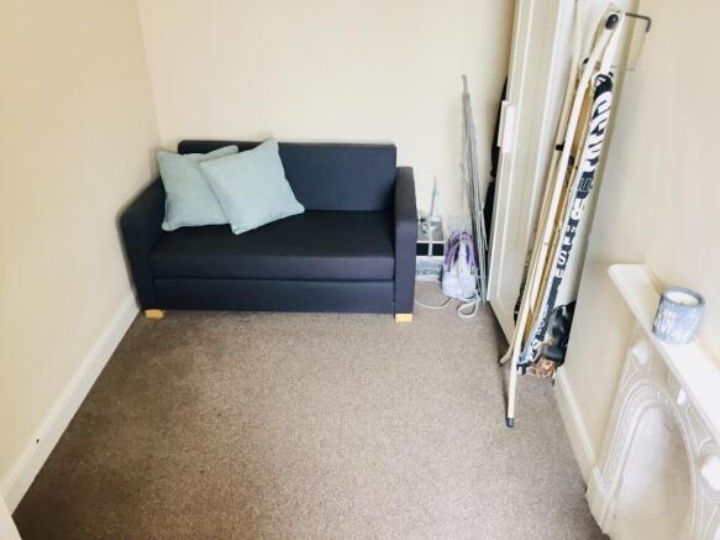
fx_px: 603
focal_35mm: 29
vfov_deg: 48.2
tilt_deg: -32.7
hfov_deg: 61.7
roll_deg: +0.6
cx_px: 360
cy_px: 270
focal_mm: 4.15
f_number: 2.2
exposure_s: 1/33
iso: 80
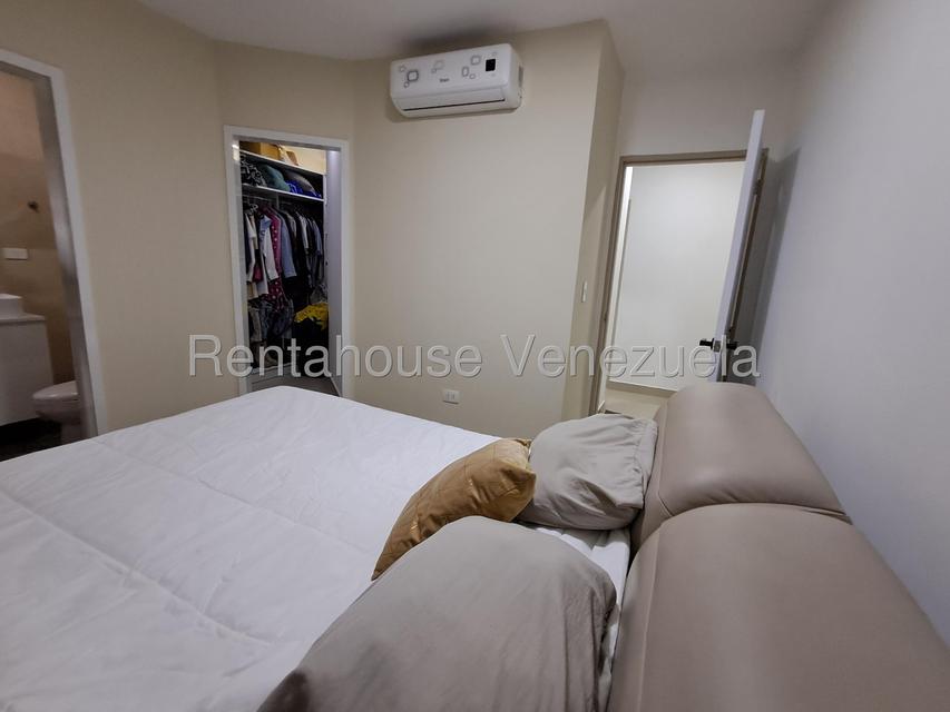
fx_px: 439
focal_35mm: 16
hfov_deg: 94.5
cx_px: 475
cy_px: 356
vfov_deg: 78.1
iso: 250
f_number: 2.2
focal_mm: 1.64
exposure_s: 1/30
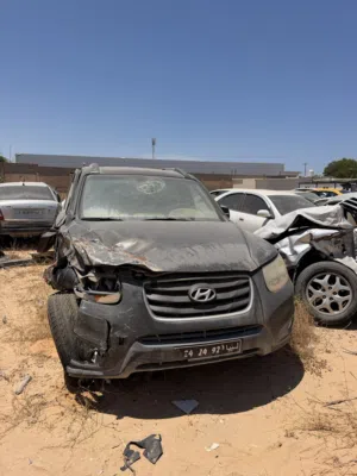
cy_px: 238
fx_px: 330
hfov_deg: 56.8
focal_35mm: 24
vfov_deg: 71.6
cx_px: 178
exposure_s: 1/7353
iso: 80
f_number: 1.78
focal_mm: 6.76
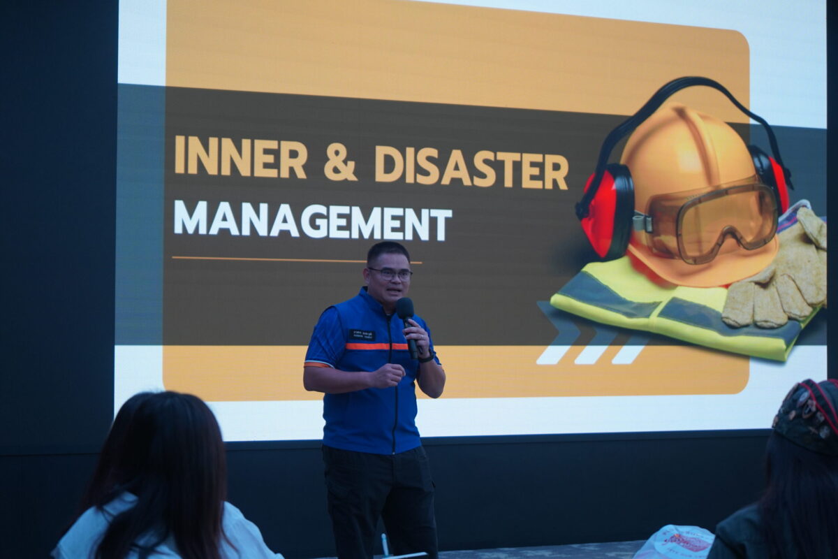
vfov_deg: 19.5
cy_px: 280
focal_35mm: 70
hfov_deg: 28.8
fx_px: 1629
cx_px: 419
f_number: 5.6
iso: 1000
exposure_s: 1/160
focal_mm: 70
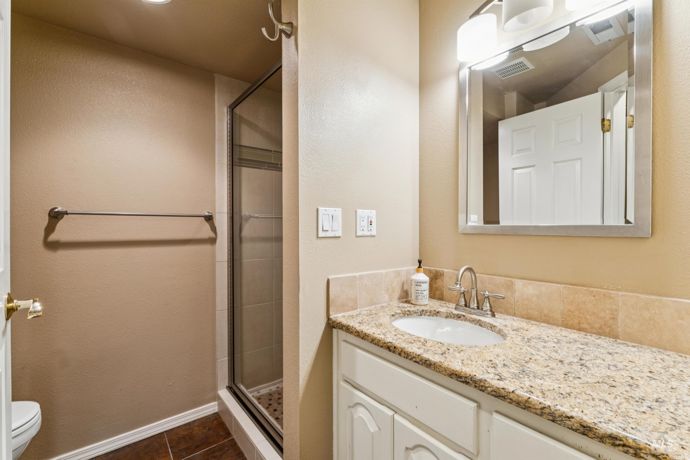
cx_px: 345
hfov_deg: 97.8
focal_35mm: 16
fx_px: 301
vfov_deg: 74.8
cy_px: 230
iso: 400
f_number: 13
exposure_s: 1/2
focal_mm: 15.7
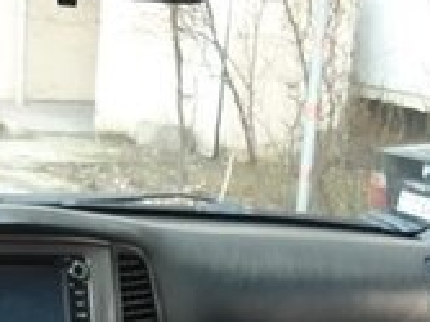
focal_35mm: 103
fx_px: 1279
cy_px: 431
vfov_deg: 13.7
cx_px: 203
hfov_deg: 19.1
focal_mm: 3.93
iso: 80
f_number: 1.7
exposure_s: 1/50
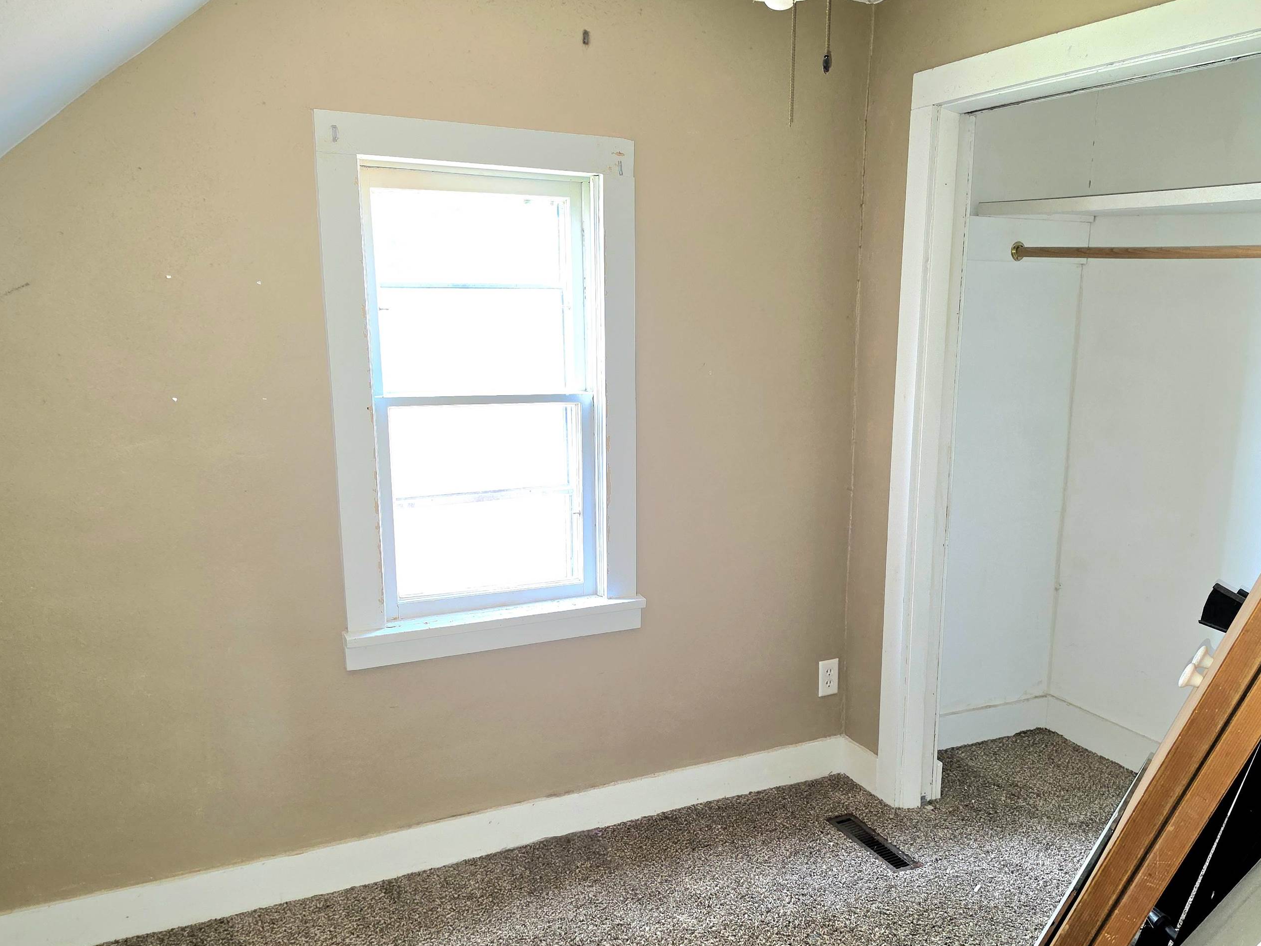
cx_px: 695
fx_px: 1020
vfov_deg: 49.6
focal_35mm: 28
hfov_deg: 63.3
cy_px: 542
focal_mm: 6.5
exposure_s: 1/24
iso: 64
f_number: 1.4
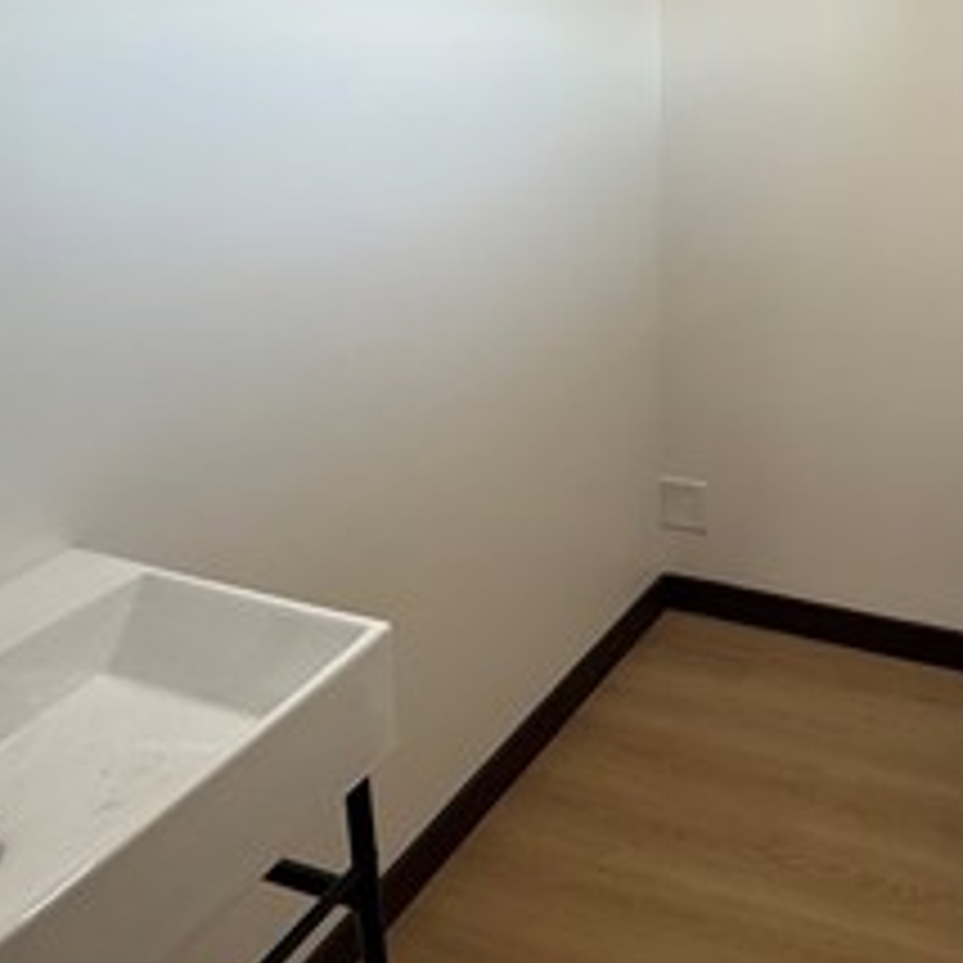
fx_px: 1165
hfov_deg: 42.8
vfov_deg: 43.4
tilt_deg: -10.5
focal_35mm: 37
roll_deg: -1.5
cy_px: 230
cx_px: 778
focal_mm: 2.22
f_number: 2.2
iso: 200
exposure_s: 1/120
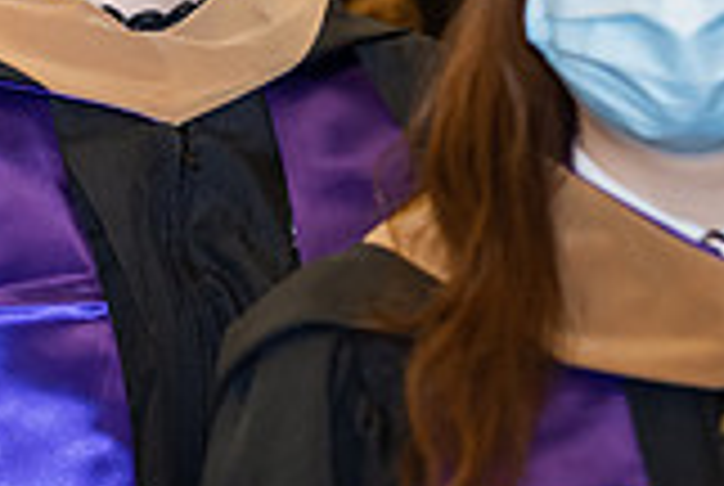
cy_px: 52
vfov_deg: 5.5
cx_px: 130
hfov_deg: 8.1
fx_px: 5077
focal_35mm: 252
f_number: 4
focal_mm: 70
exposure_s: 1/200
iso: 2000
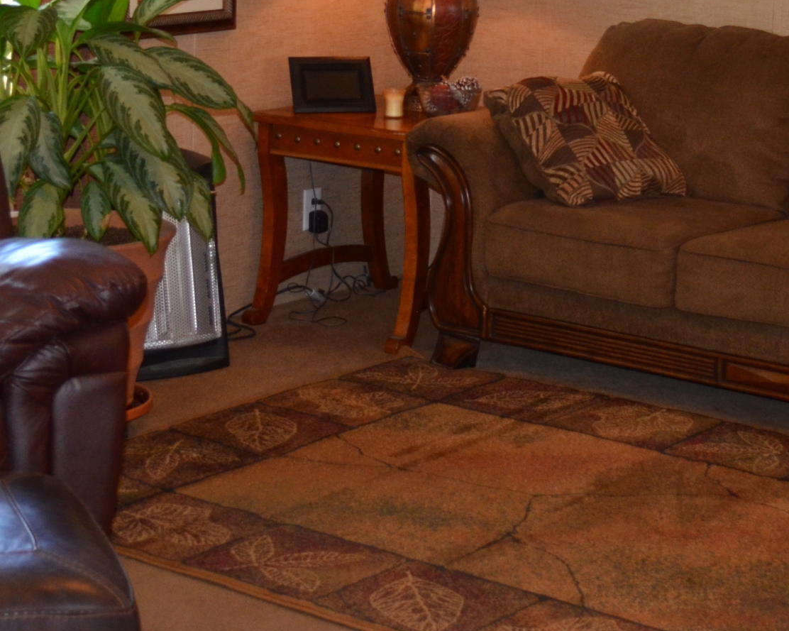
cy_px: 56
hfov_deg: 21.0
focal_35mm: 91
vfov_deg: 16.6
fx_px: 2124
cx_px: 440
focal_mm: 24
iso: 640
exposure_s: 1/60
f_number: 4
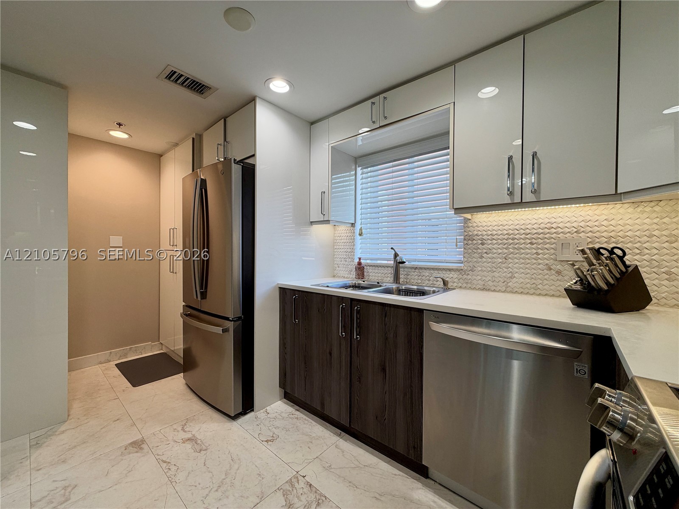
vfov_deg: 85.7
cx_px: 340
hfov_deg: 102.1
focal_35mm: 14
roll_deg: +0.0
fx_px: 275
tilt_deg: -0.4
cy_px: 254
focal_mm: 2.22
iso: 64
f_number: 2.2
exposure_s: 1/120
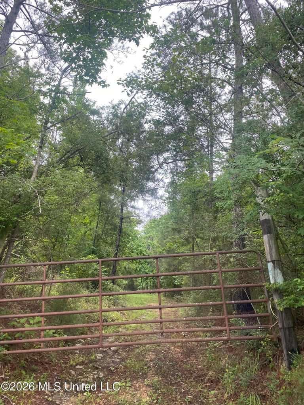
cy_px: 202
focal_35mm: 26
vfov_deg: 67.3
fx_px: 304
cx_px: 152
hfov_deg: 53.1
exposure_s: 1/122
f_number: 1.8
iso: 50
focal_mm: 4.2
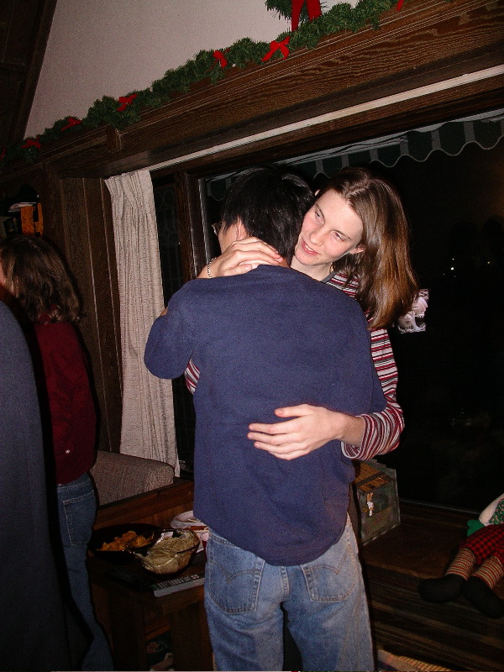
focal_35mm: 37
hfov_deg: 38.7
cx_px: 252
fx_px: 718
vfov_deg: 50.1
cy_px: 336
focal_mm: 7.8
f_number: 2.8
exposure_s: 1/40
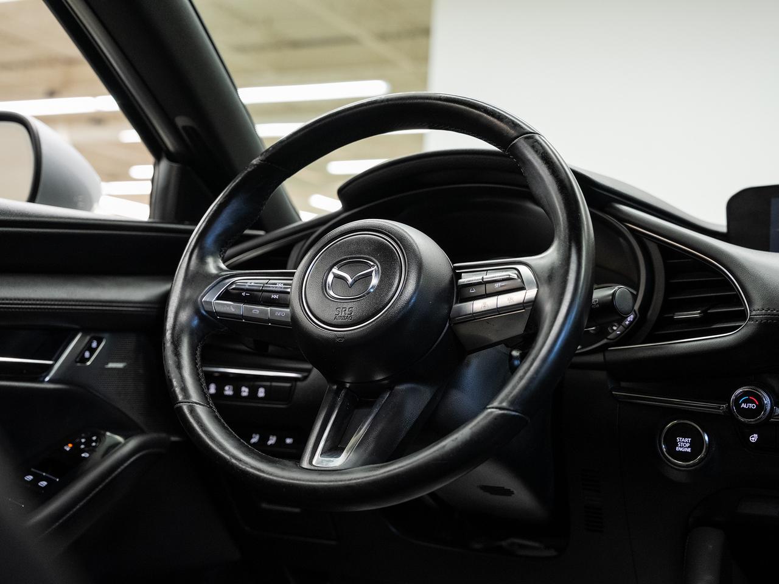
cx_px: 390
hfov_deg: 42.1
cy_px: 292
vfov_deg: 32.2
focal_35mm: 45
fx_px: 1013
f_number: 4
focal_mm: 41.6
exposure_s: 1/40
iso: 1000
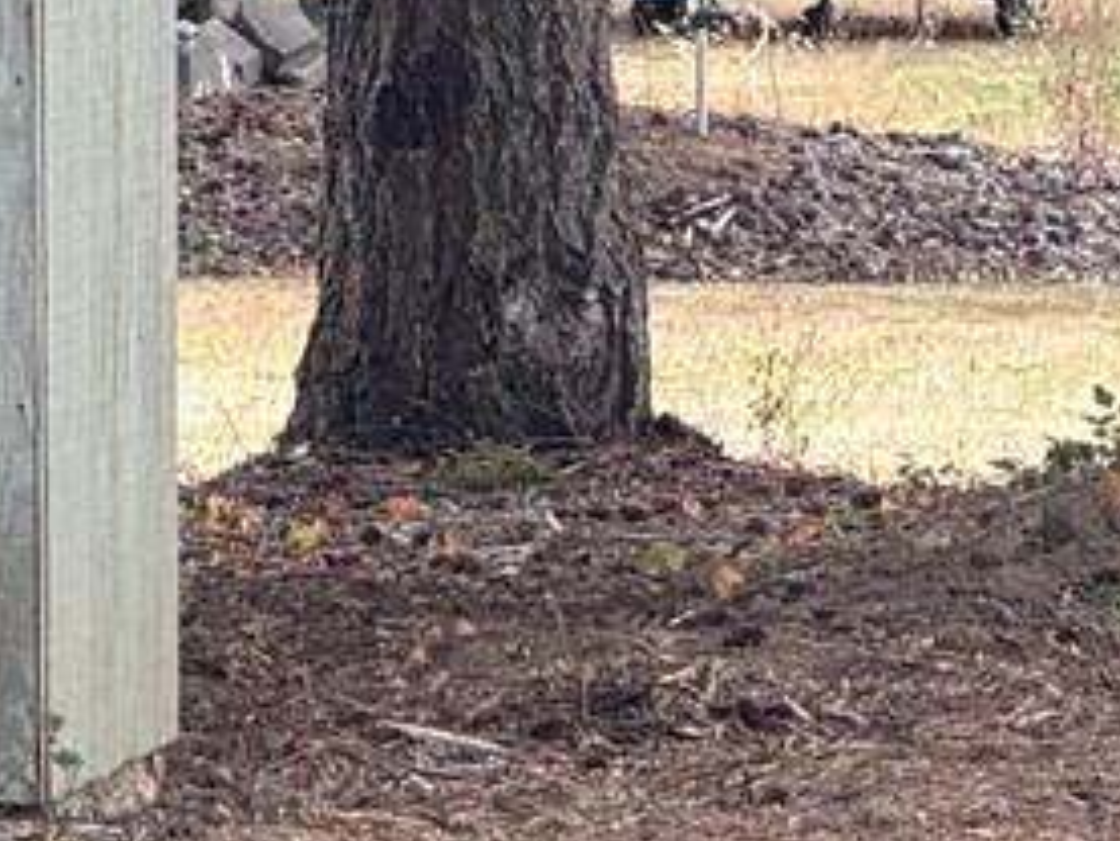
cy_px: -663
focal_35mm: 578
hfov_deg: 3.4
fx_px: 18709
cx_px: -1051
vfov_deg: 2.6
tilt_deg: +0.3
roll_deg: +0.3
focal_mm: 16.89
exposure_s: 1/146
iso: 50
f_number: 2.8
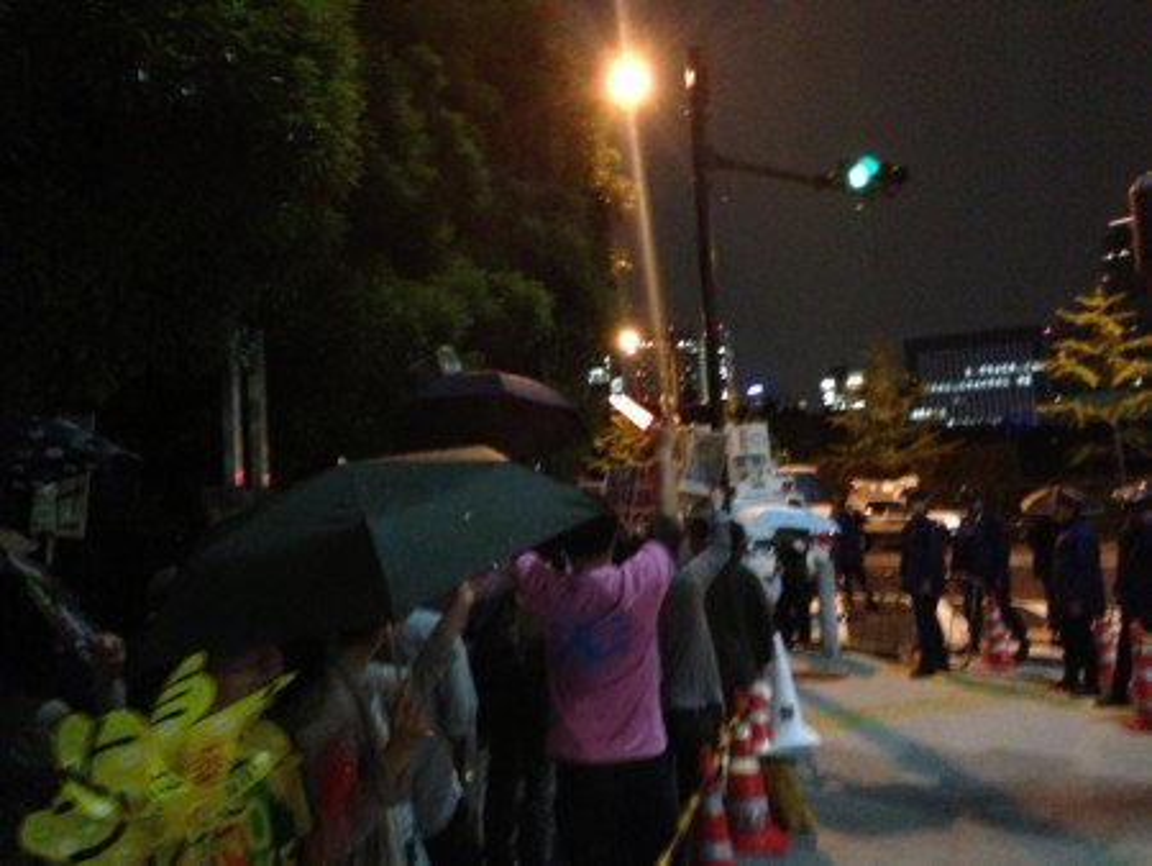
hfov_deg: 55.3
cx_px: 576
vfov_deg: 43.0
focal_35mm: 33
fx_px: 1099
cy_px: 433
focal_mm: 4.13
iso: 800
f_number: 2.4
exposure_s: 1/15
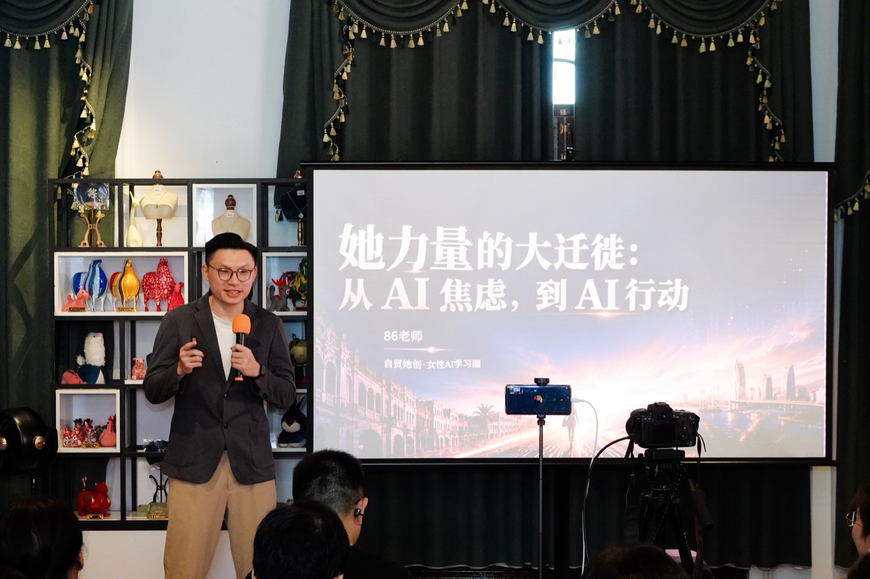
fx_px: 1787
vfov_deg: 18.4
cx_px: 435
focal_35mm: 74
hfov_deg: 27.4
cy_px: 290
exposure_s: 1/200
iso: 1600
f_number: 3.5
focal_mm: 27.2
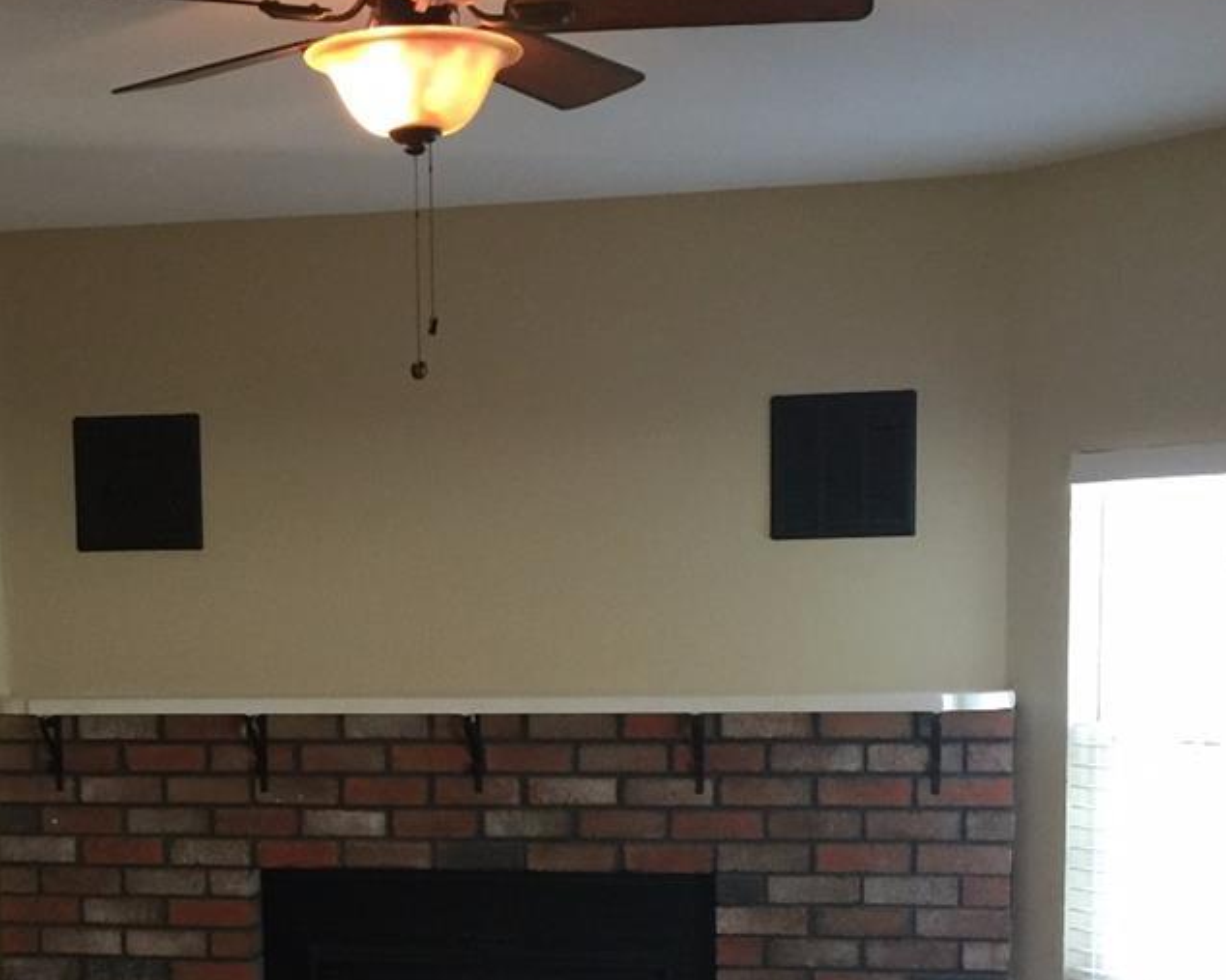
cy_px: 937
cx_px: 396
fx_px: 2431
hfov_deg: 28.1
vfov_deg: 22.1
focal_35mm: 67
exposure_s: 1/15
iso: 80
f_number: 2.2
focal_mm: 4.15
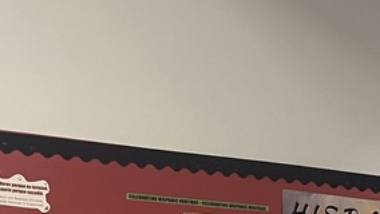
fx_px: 1028
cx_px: 325
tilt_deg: -0.3
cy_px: 372
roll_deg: +1.6
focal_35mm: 102
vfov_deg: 11.2
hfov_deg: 20.6
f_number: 1.5
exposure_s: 1/60
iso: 160
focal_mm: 5.7
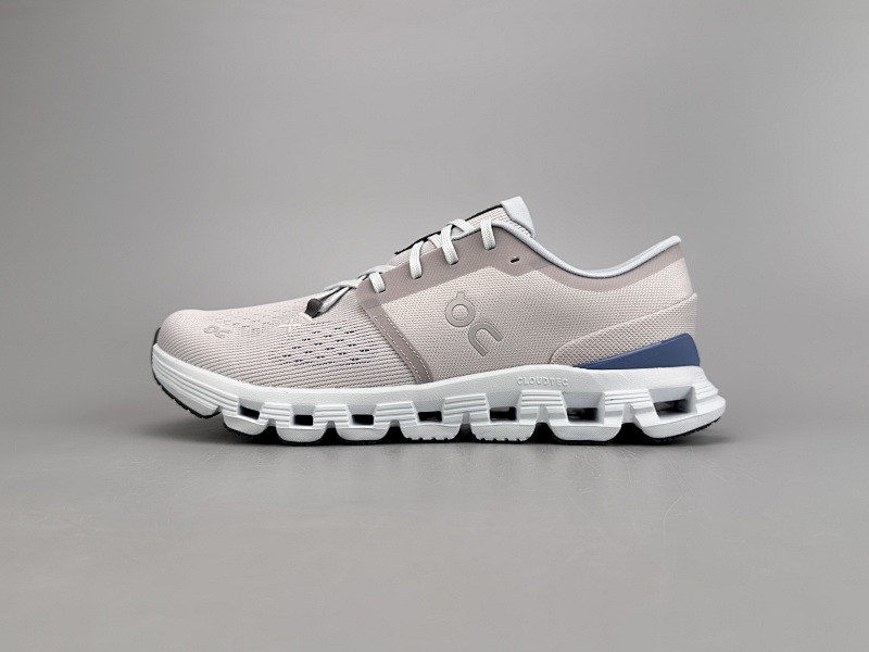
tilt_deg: -1.1
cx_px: 434
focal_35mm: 35
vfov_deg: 40.7
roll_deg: +0.6
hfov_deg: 52.6
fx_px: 879
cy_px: 326
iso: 100
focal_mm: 6.76
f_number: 1.78
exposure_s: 1/738
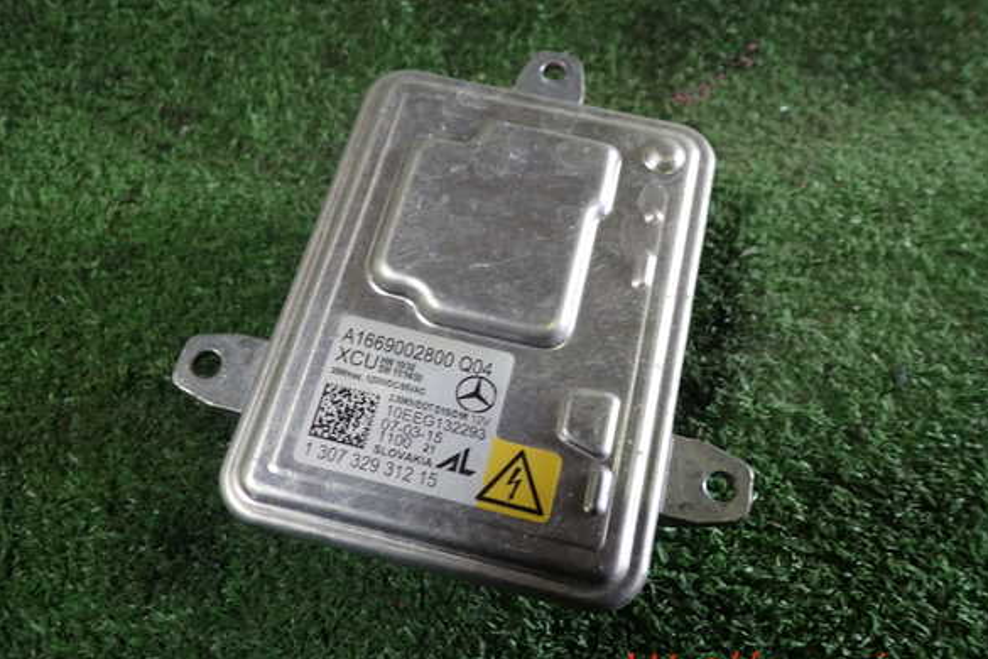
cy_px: 311
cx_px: 503
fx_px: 878
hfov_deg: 58.7
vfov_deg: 41.1
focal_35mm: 32
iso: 200
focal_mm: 5.4
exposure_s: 1/40
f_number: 2.3
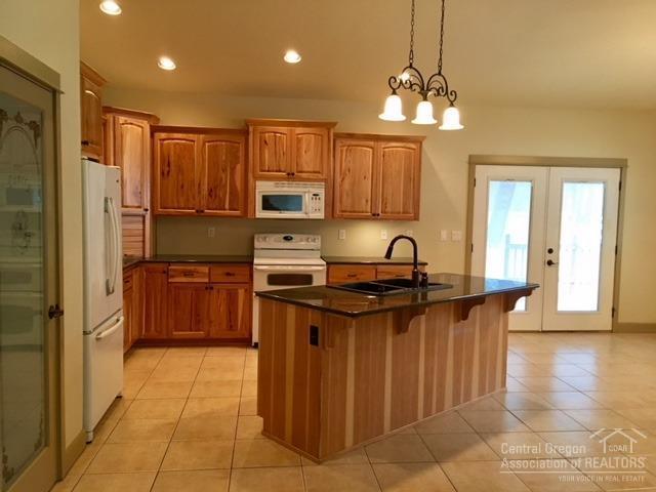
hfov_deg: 61.7
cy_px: 246
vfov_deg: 48.2
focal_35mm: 29
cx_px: 328
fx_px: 550
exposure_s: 1/30
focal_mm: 4.15
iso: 200
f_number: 2.2
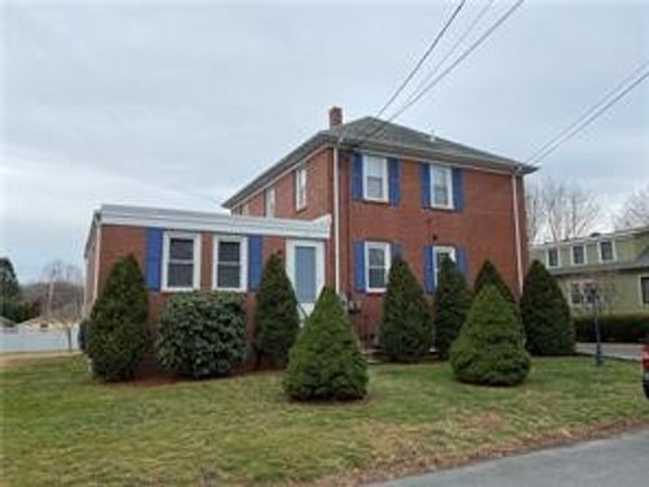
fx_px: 487
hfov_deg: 67.3
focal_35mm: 26
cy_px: 244
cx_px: 324
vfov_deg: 53.1
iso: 32
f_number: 1.8
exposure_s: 1/1025
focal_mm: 4.25
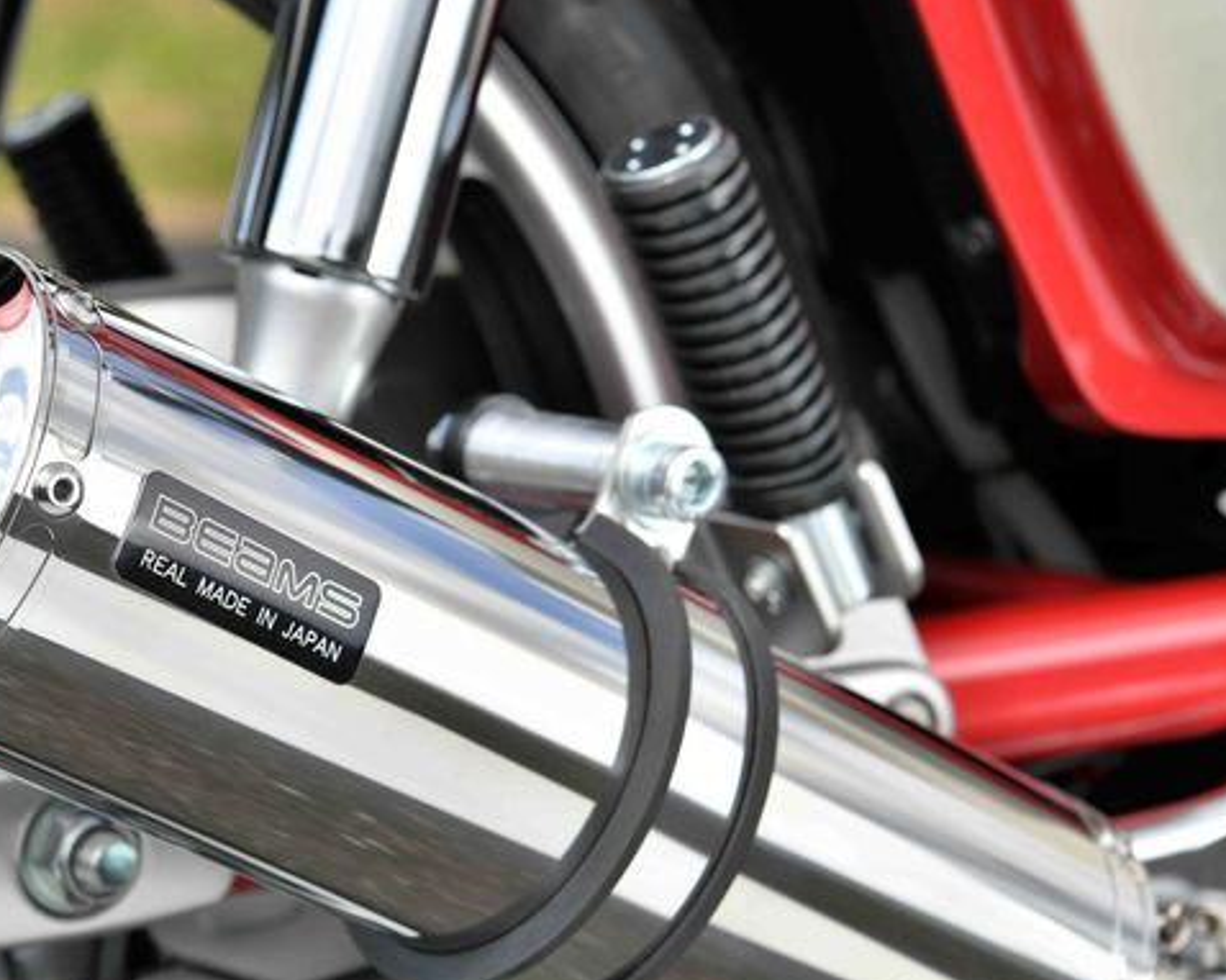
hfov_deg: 17.4
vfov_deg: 14.0
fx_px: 3990
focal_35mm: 110
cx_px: 418
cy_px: 635
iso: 250
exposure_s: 1/400
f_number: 8
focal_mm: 70
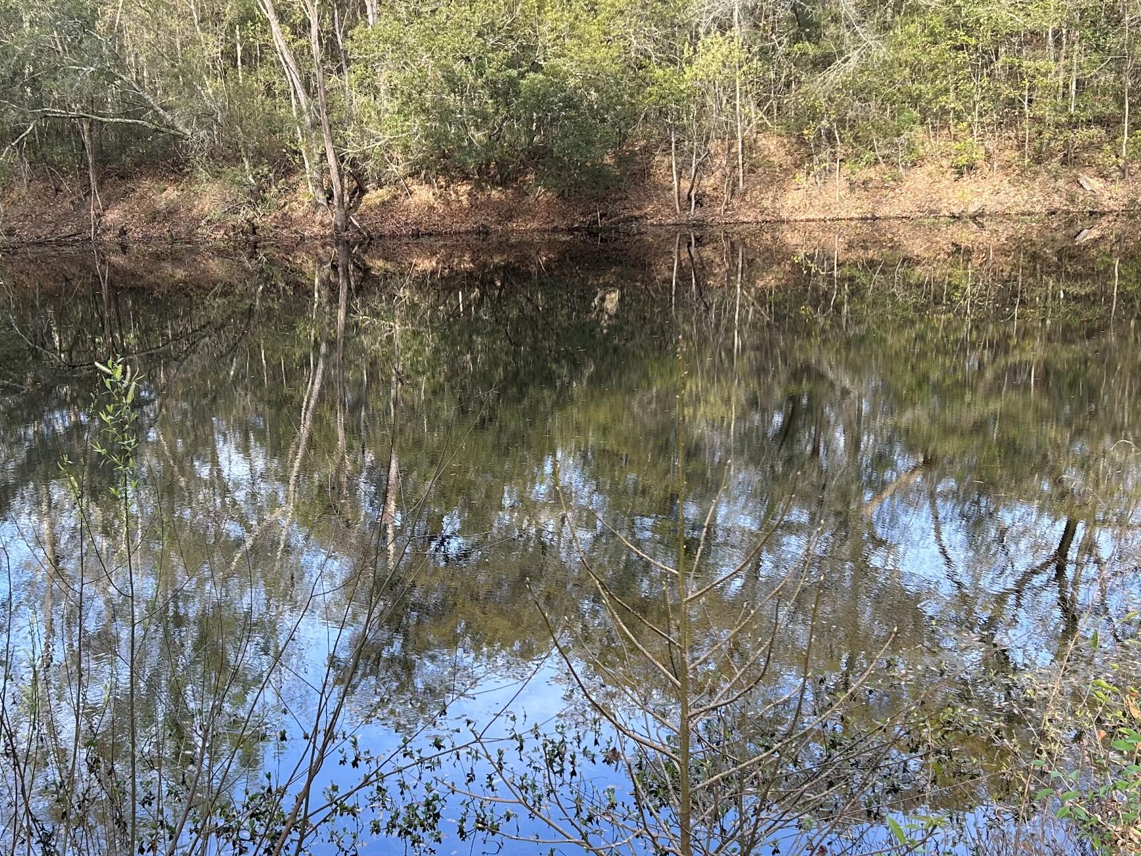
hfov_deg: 41.9
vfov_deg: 32.2
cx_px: 473
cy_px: 481
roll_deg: +2.3
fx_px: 1483
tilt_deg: -13.5
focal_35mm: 45
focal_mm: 5.7
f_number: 1.5
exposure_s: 1/330
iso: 50
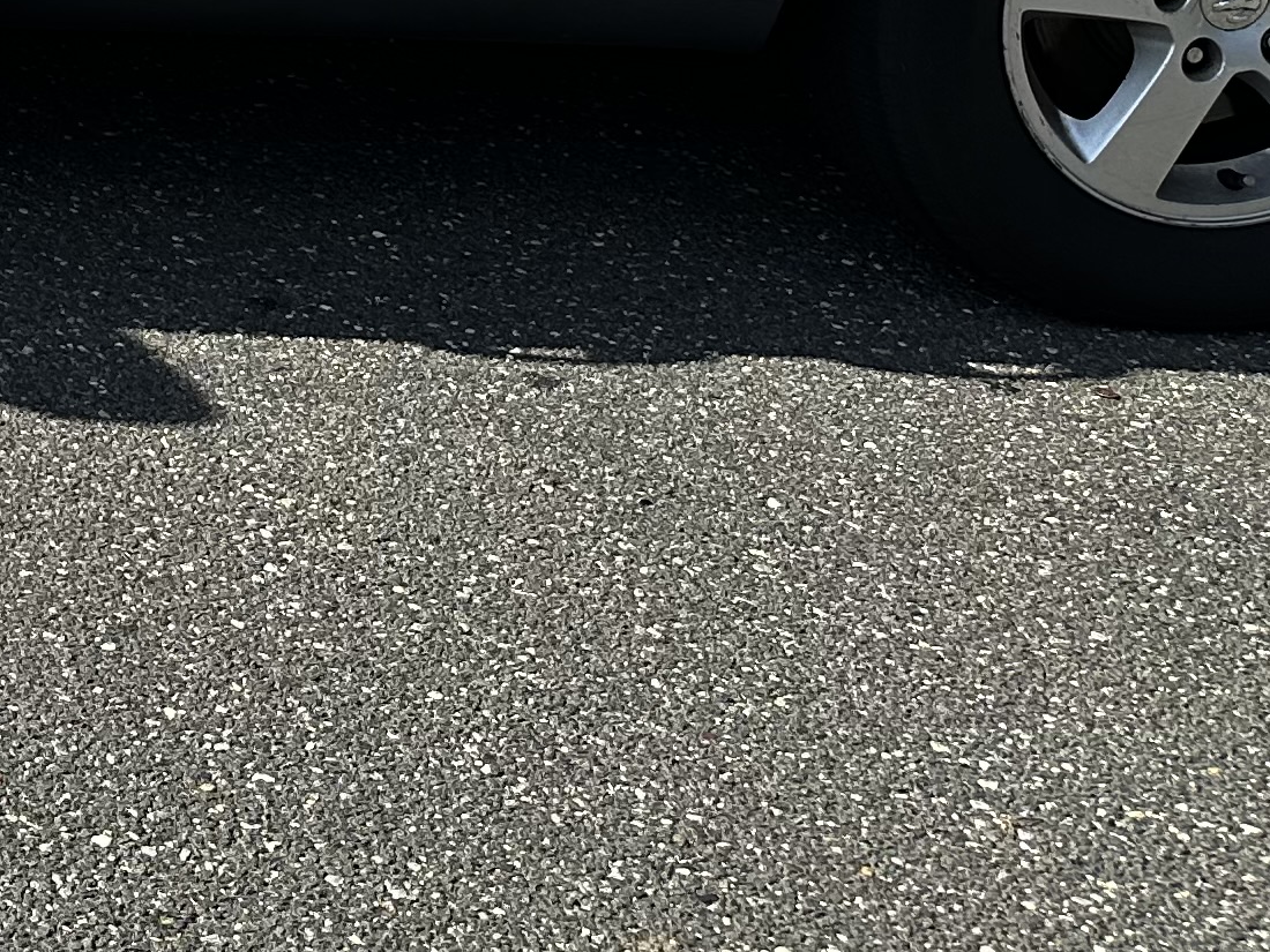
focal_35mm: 88
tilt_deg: -13.5
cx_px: -841
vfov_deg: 15.5
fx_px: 3229
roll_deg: -4.0
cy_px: -477
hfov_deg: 18.6
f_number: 1.78
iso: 80
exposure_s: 1/3247
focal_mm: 6.86
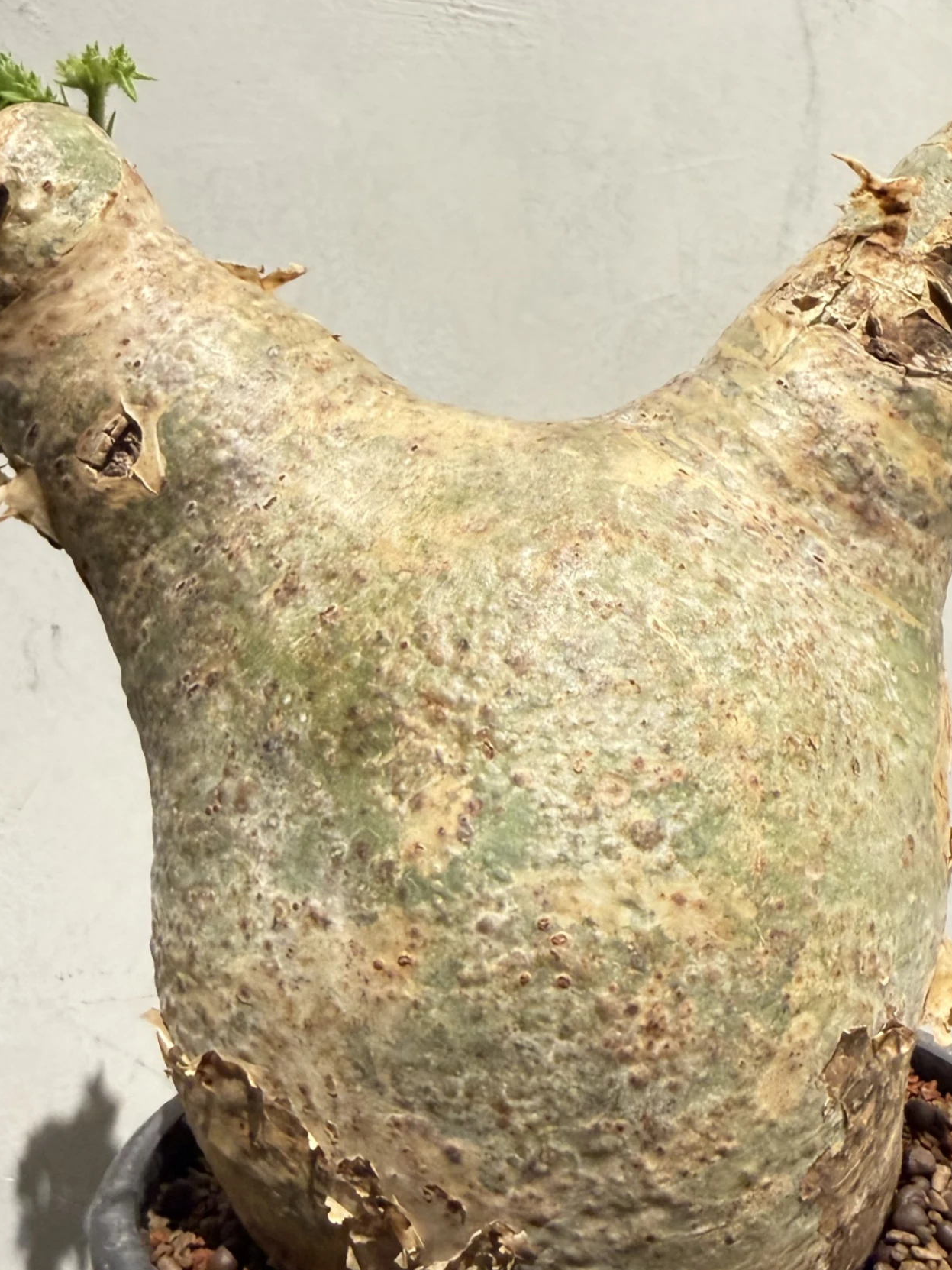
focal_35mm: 41
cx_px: 561
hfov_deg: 35.0
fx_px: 1503
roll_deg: +1.6
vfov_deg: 45.6
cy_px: 747
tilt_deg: -3.6
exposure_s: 1/48
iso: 400
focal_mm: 2.22
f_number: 2.2
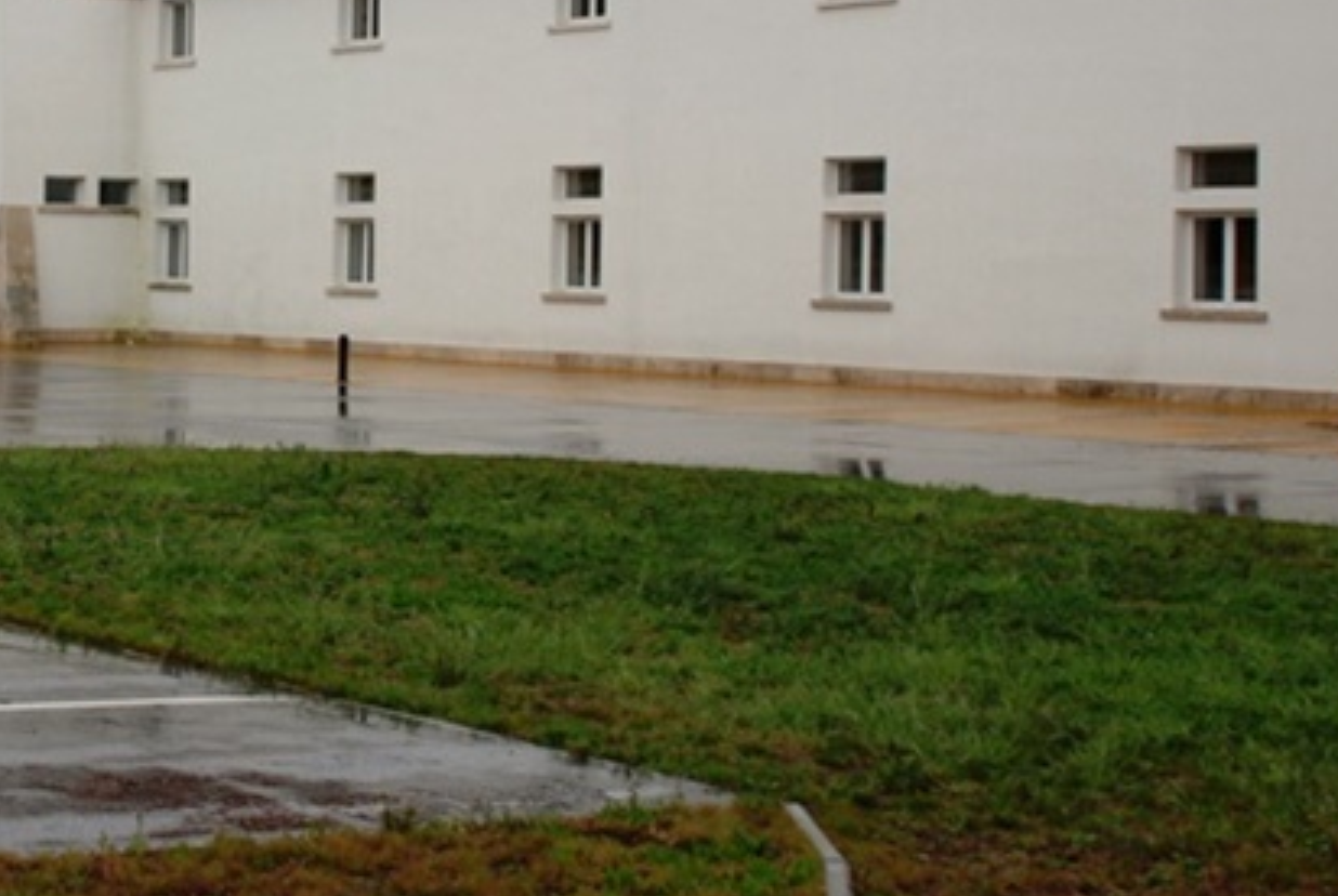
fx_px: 2903
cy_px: 187
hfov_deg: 25.3
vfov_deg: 17.4
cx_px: 183
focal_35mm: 78
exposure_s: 1/125
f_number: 5.6
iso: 180
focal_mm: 28
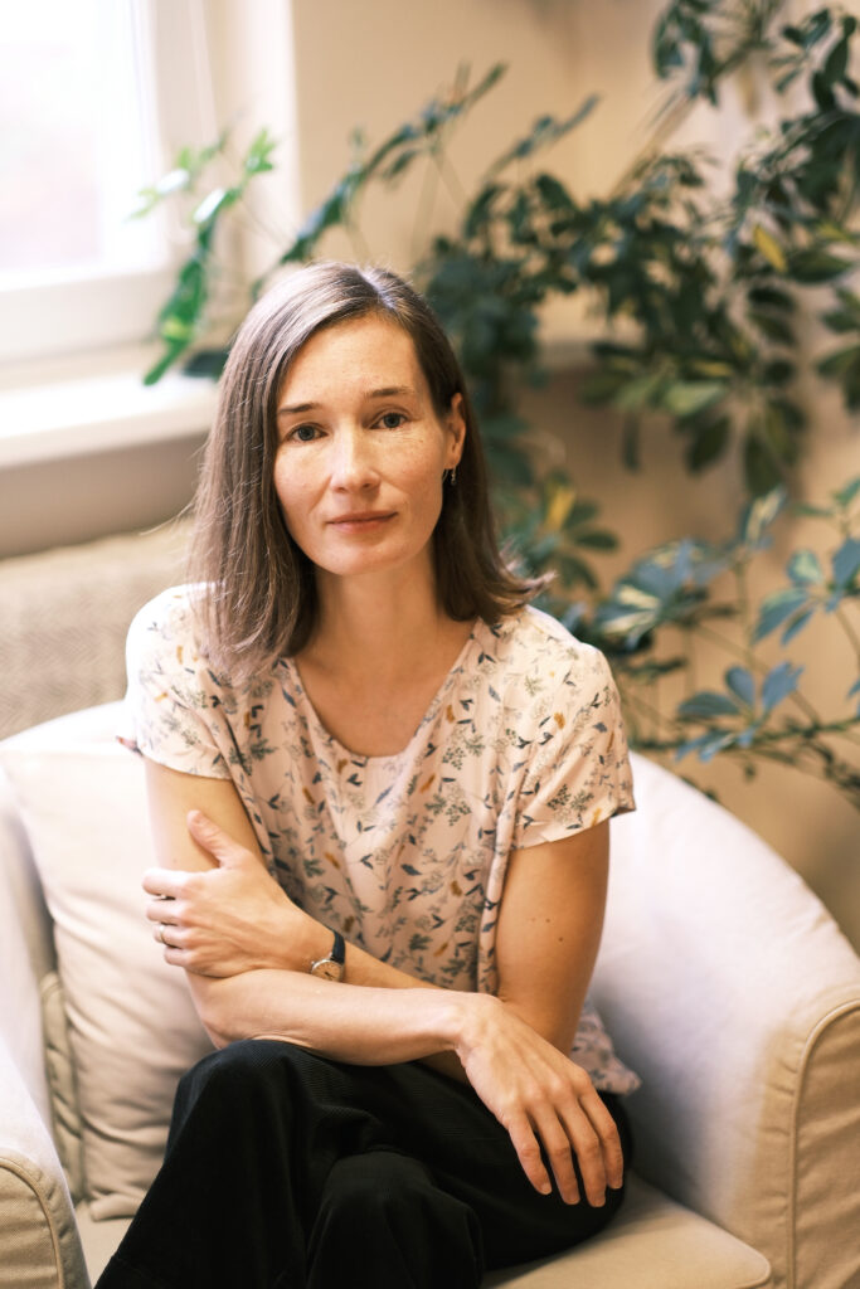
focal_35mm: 84
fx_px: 3009
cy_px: 644
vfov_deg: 24.2
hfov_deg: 16.3
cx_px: 430
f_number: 1.2
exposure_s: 1/180
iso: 400
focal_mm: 56
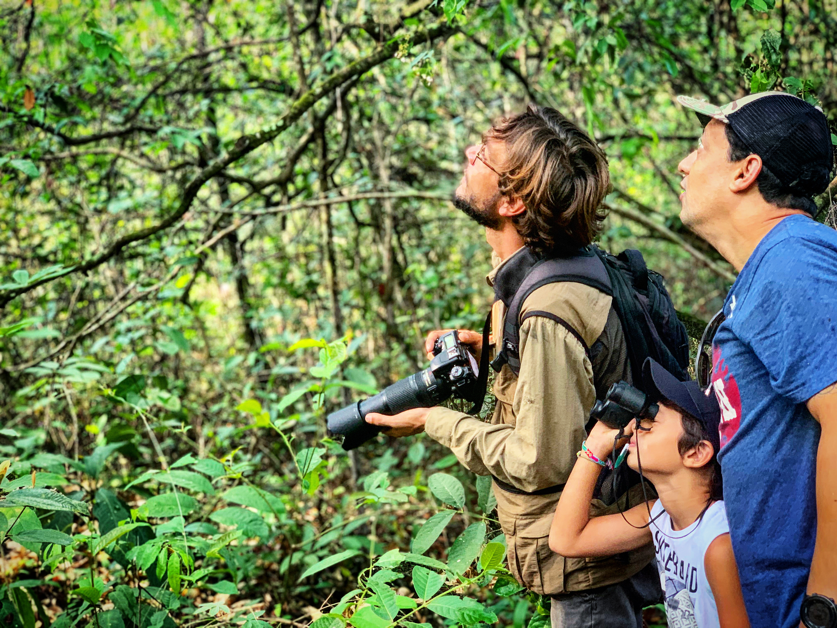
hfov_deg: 36.8
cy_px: 314
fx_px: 1257
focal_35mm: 52
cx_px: 418
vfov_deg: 28.0
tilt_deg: +3.3
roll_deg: +5.8
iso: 160
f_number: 2.4
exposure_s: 1/60
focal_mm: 6
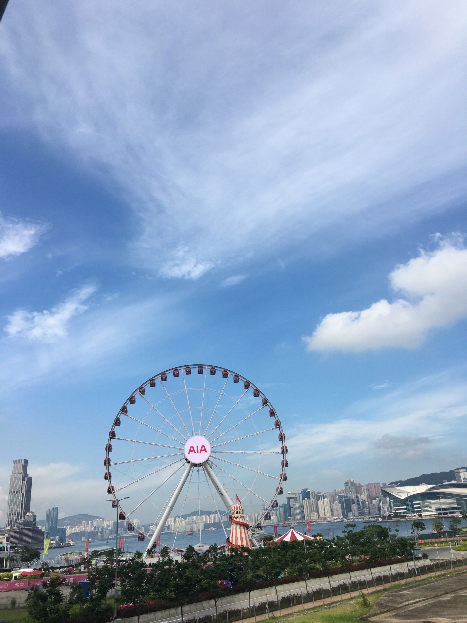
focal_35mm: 29
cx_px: 234
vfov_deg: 61.7
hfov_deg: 48.2
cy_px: 312
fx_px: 522
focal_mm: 4.15
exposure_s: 1/1603
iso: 25
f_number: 2.2
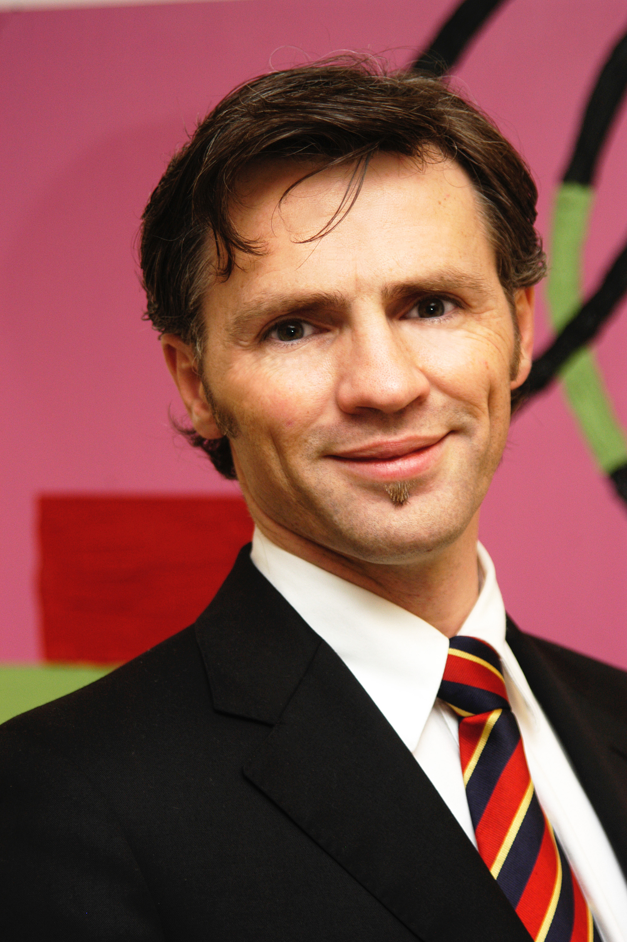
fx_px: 2944
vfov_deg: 18.2
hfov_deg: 12.2
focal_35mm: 112
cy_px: 471
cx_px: 314
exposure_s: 1/80
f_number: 3.8
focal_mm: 75
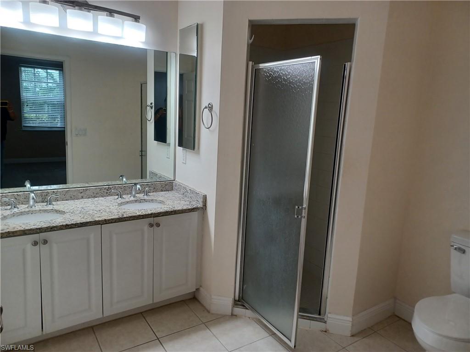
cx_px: 235
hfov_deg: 69.4
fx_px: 339
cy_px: 176
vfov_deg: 54.9
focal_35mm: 25
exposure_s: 1/60
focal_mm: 4.6
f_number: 1.8
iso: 160
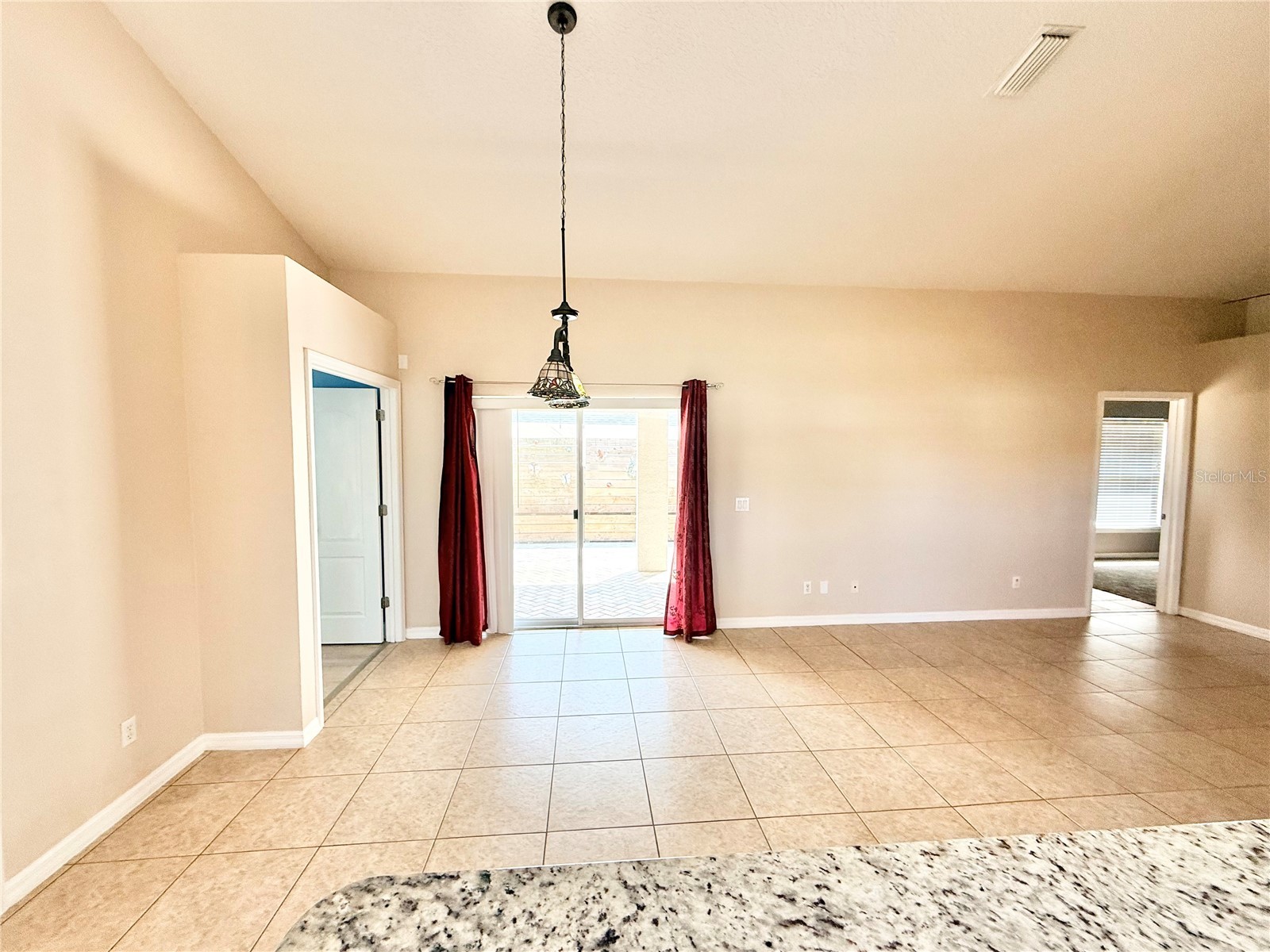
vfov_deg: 85.7
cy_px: 476
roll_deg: -0.4
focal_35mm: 14
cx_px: 635
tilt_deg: -4.5
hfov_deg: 102.1
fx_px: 514
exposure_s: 1/120
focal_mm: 2.22
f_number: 2.2
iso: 80
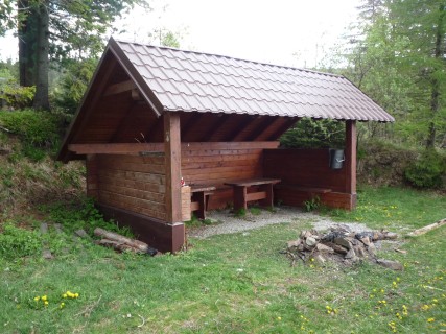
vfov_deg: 46.8
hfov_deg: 60.0
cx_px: 223
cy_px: 167
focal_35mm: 30
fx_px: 386
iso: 200
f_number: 3.3
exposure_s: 1/125
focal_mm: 5.2
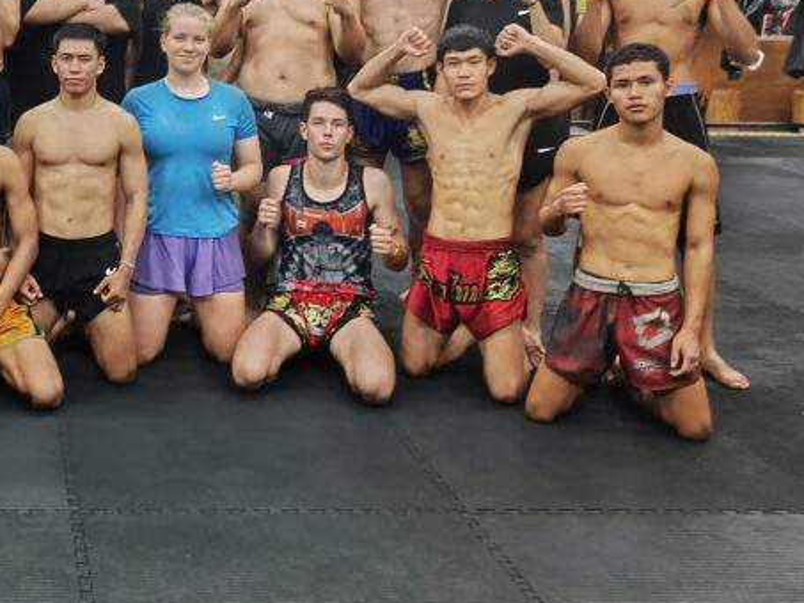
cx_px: 41
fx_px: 1417
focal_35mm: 61
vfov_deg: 23.7
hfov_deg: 30.0
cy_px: 117
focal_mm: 6.12
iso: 3200
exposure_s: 1/33
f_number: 1.9
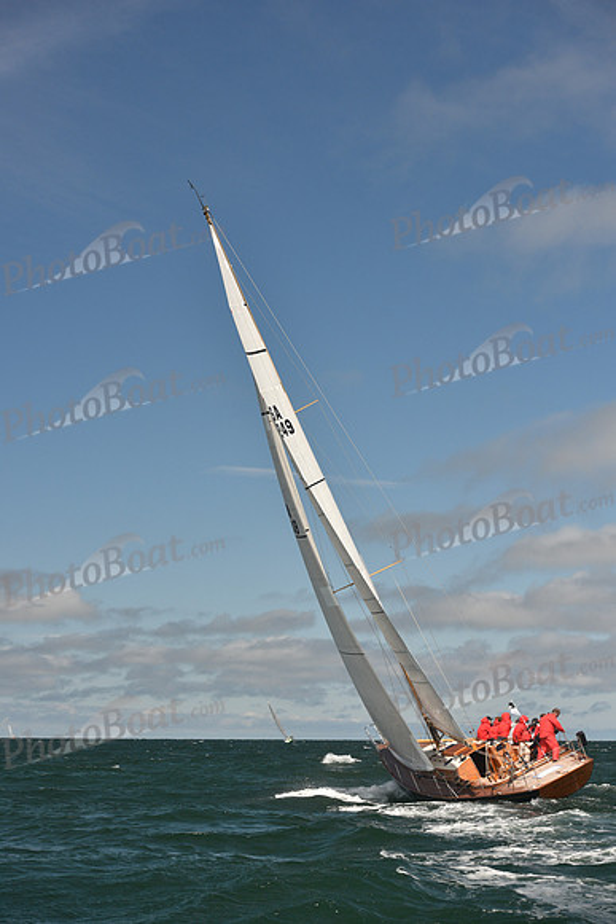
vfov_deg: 28.8
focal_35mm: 70
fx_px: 1795
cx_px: 308
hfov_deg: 19.5
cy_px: 462
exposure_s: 1/800
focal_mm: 70
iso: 320
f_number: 7.1
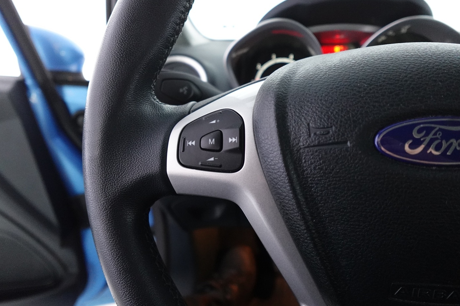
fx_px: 294
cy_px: 142
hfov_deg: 76.1
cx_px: 236
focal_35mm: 23
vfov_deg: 55.0
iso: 2000
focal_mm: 7.6
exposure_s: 1/80
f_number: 2
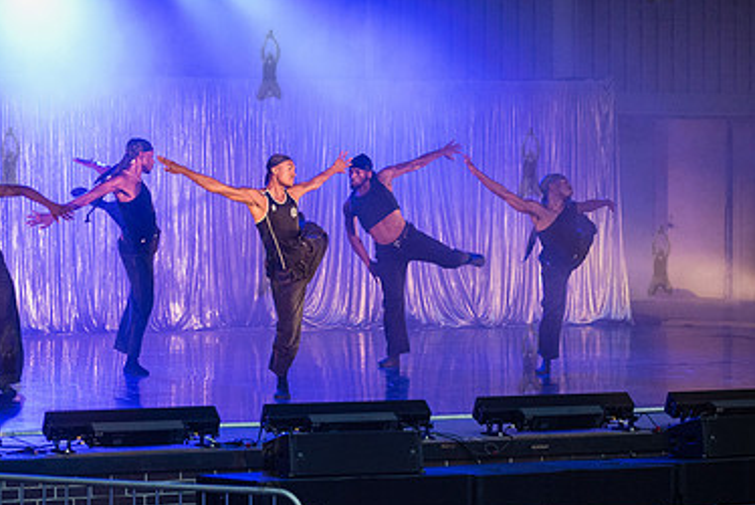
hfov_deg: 16.5
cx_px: 268
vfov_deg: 11.1
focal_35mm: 124
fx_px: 2602
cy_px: 260
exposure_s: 1/320
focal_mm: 80
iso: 4000
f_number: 3.5
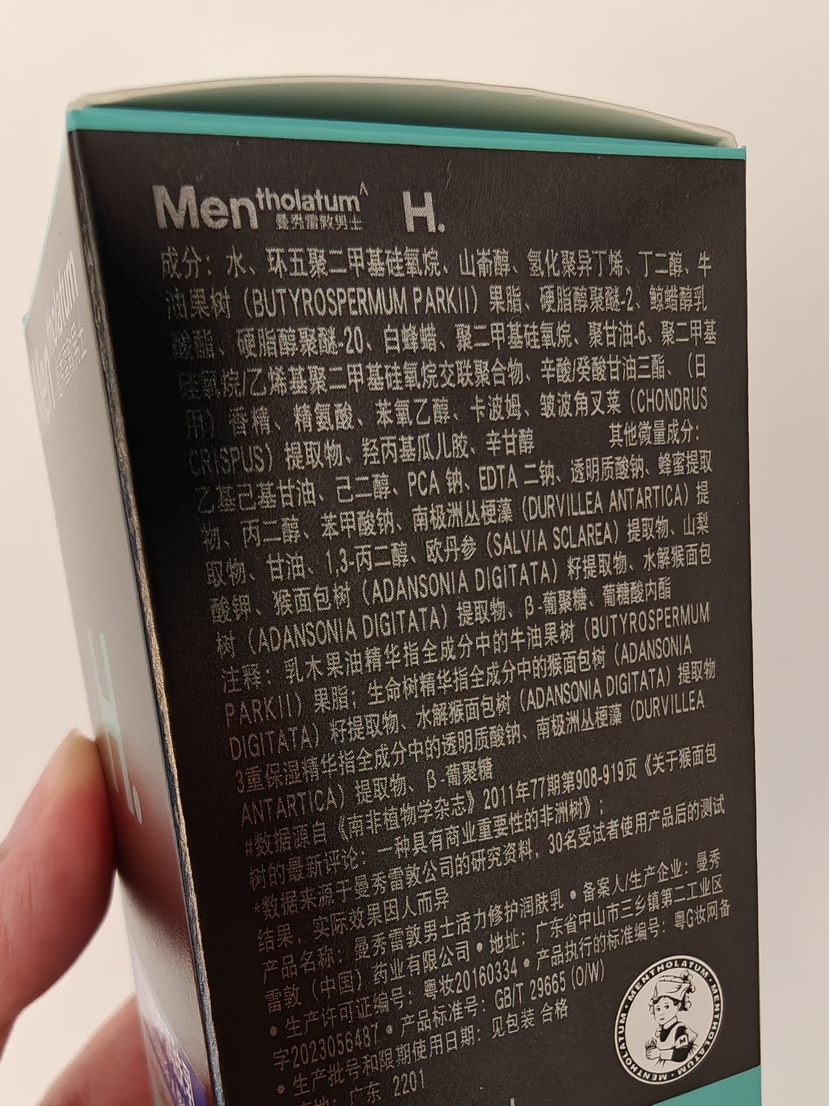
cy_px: 688
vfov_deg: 59.2
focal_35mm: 30
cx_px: 534
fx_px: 958
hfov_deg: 46.3
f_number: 2
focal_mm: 2.3
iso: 2500
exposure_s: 1/124
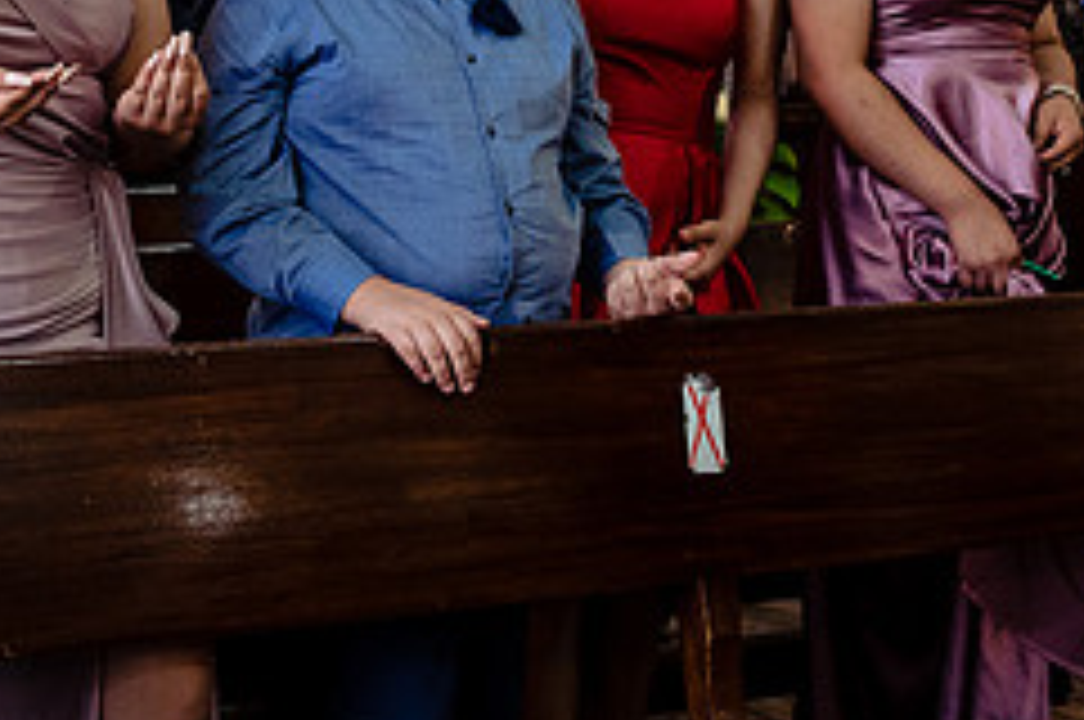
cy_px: -74
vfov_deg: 15.8
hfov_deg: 24.1
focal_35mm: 84
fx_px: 2526
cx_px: 333
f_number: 4
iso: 2000
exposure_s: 1/100
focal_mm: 34
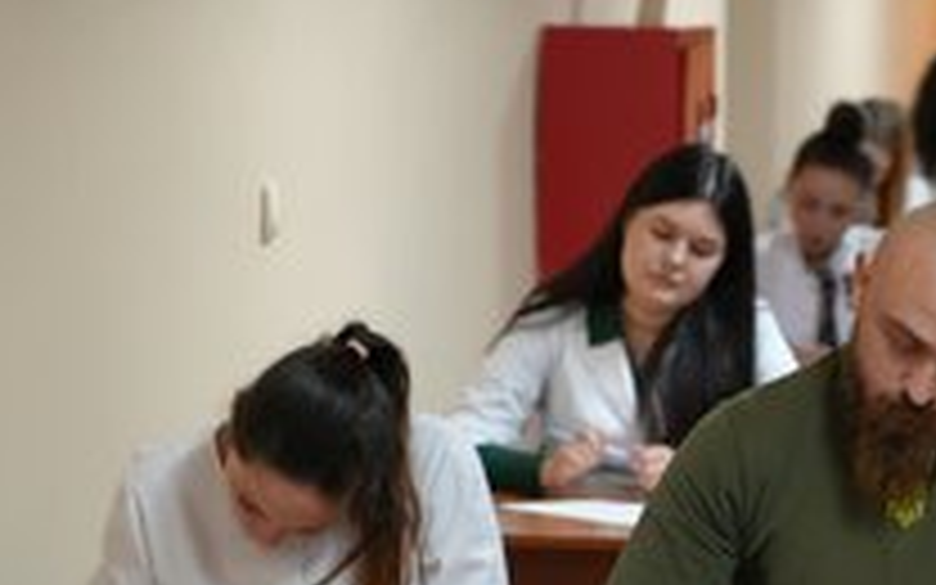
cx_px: 734
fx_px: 5255
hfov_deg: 10.2
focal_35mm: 206
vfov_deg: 6.4
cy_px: 583
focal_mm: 105
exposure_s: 1/160
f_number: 4
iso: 5000
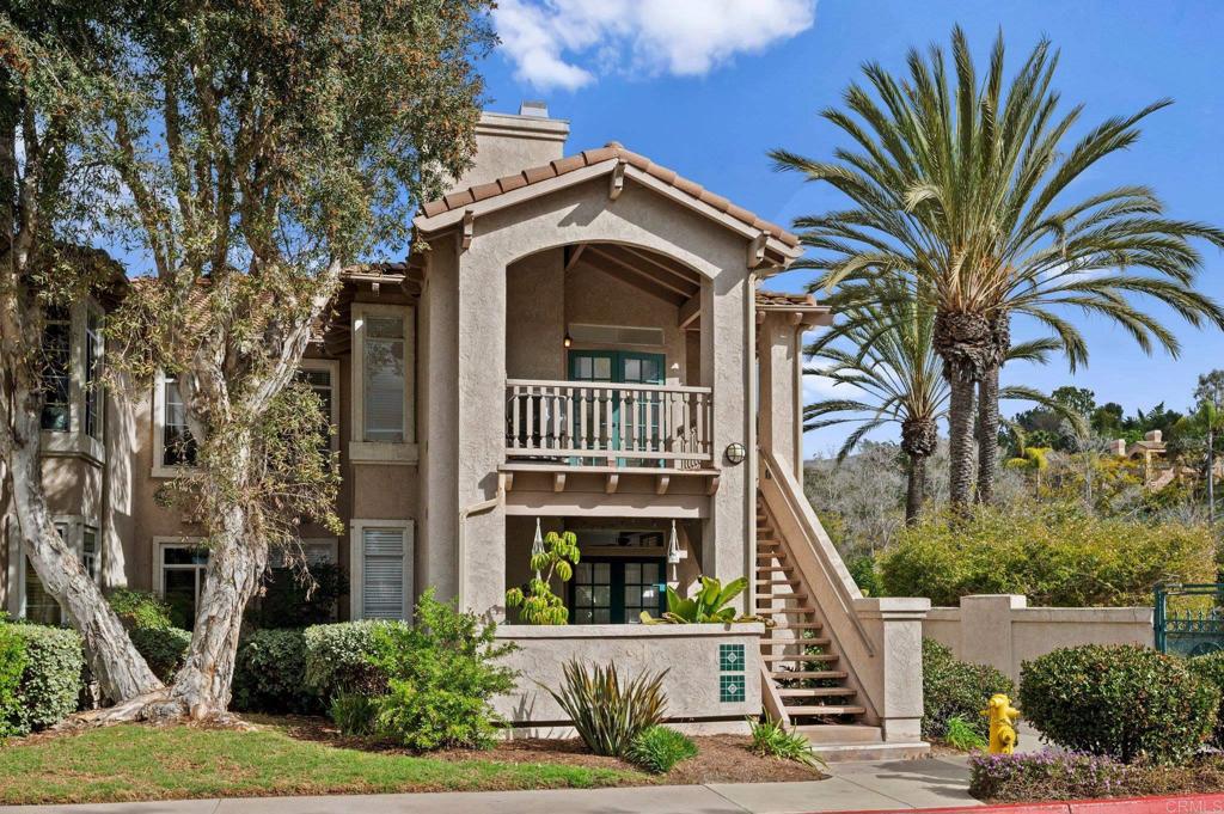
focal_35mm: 30
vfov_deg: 43.5
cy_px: 407
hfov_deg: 62.0
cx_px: 612
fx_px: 1019
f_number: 8
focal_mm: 30
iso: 400
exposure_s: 1/1250
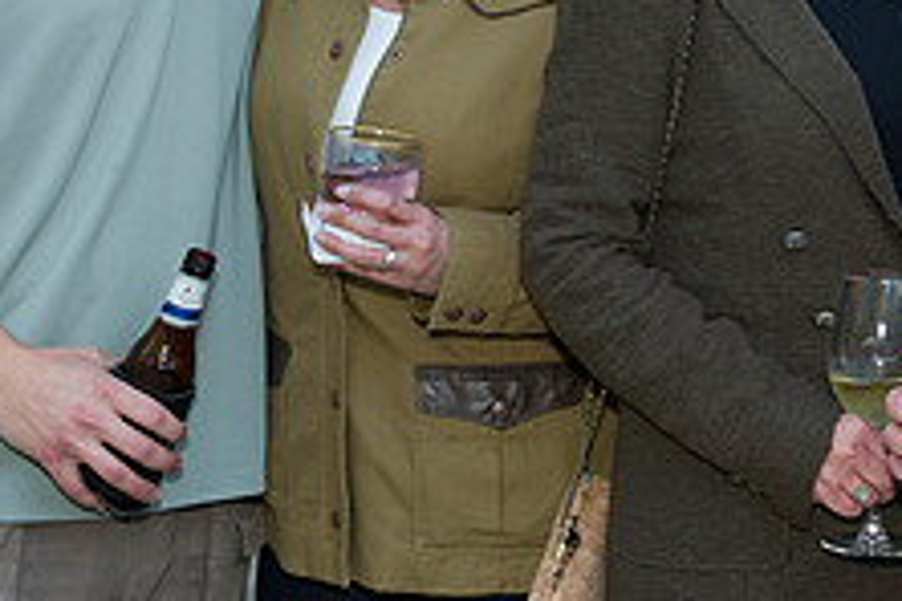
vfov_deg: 14.5
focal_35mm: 94
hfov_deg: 21.3
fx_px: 2355
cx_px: 772
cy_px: 150
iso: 320
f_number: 4.5
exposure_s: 1/125
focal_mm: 36
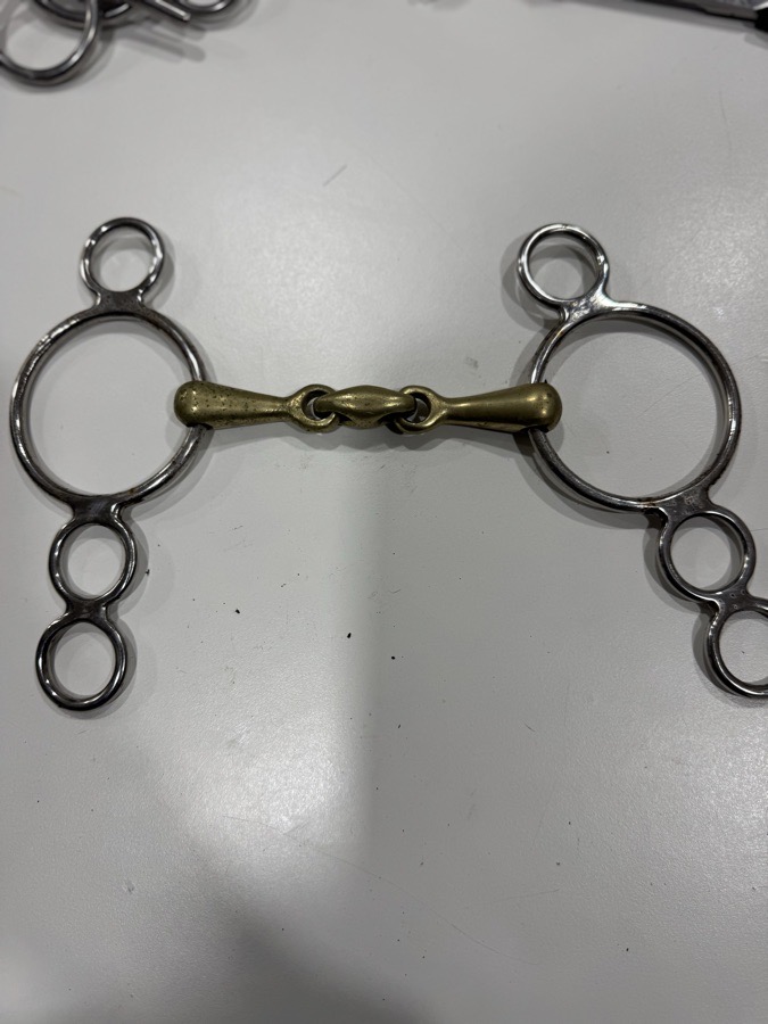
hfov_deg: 56.8
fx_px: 710
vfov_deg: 71.6
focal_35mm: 24
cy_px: 512
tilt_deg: -79.3
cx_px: 384
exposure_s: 1/120
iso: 80
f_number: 1.78
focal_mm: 6.76
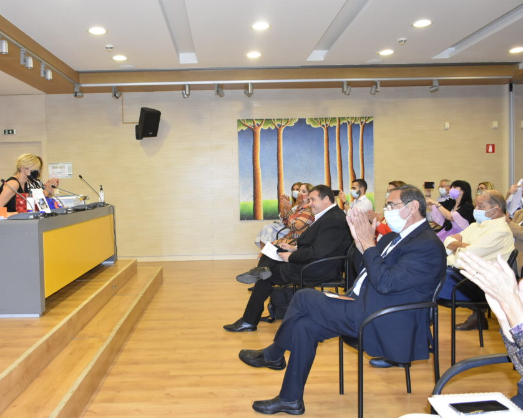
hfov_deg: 57.0
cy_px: 207
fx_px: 480
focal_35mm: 31
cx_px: 227
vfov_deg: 47.1
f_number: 5.6
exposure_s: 1/80
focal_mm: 18
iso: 1600
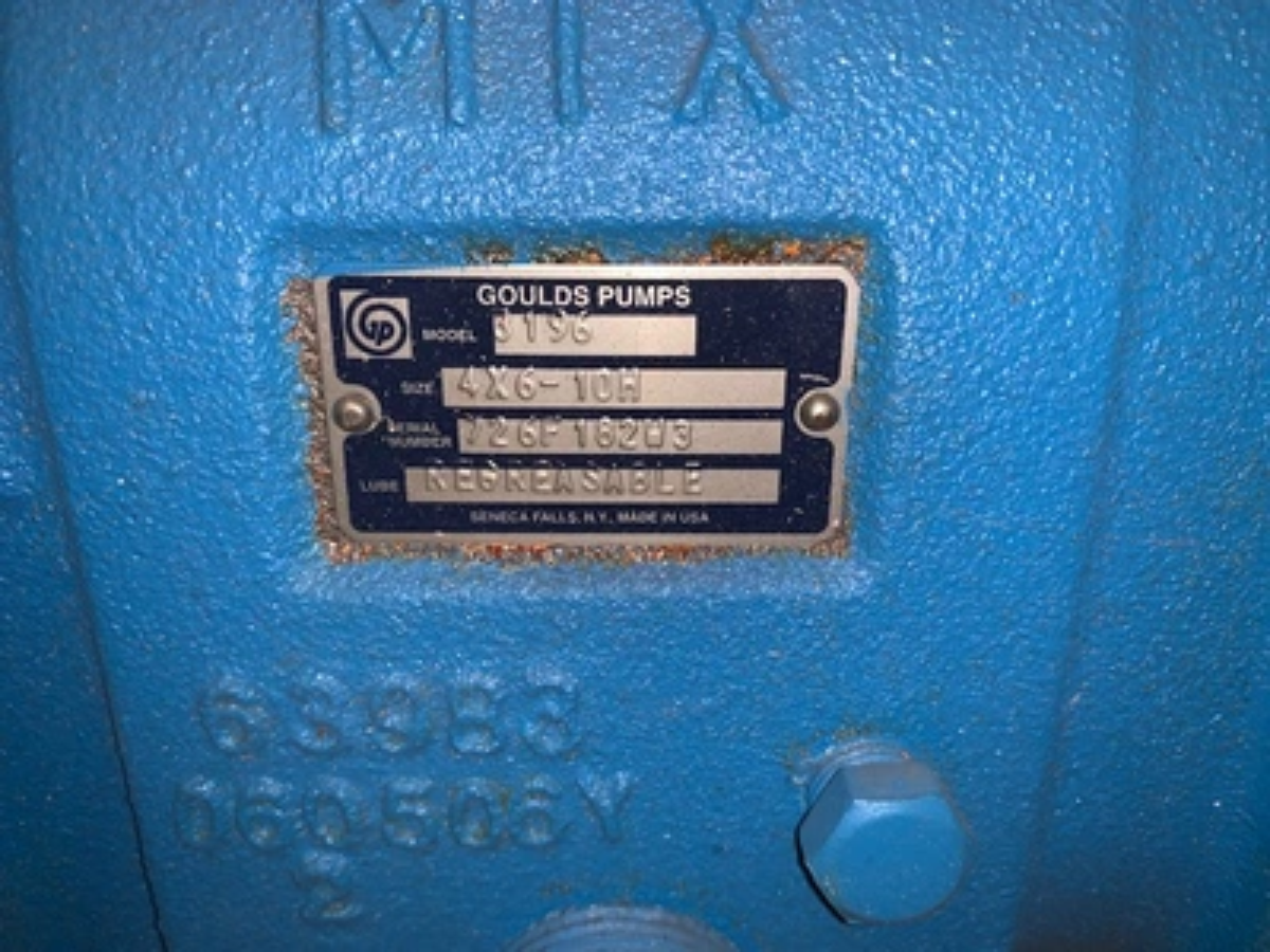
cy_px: 476
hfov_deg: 67.3
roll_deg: -4.6
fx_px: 954
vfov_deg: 53.1
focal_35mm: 26
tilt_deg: -21.9
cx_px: 635
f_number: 1.8
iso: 25
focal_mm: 4.25
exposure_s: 1/23
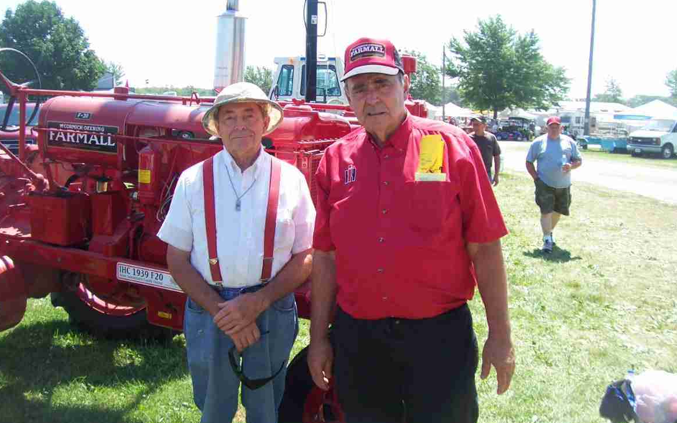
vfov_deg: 34.4
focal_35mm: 37
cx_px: 335
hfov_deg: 52.7
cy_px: 201
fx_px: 683
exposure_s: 1/500
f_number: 2.7
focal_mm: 5.6
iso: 80
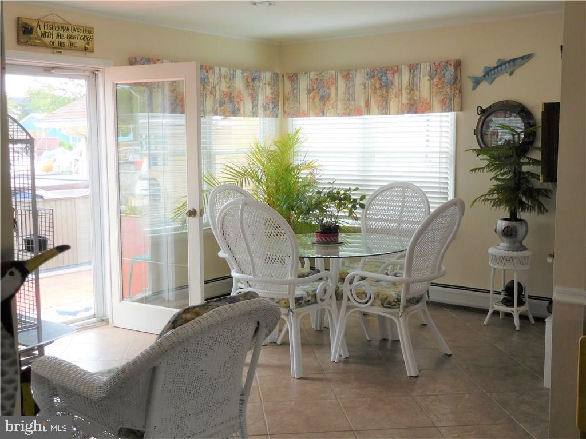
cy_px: 220
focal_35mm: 40
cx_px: 293
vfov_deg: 36.0
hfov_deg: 46.8
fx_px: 677
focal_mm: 7.1
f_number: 3.9
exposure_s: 1/125
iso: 125
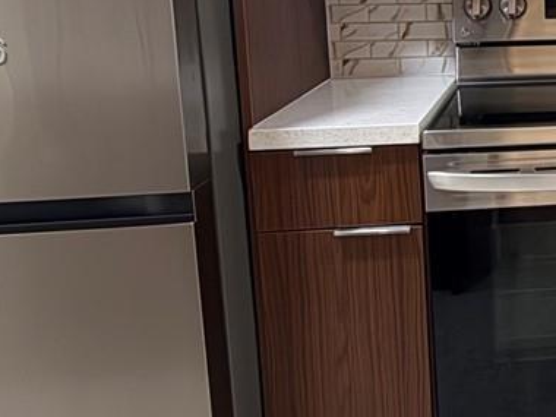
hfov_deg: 27.4
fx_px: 948
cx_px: 721
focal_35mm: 59
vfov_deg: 24.2
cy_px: 54
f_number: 2.2
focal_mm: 2.22
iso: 320
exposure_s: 1/40
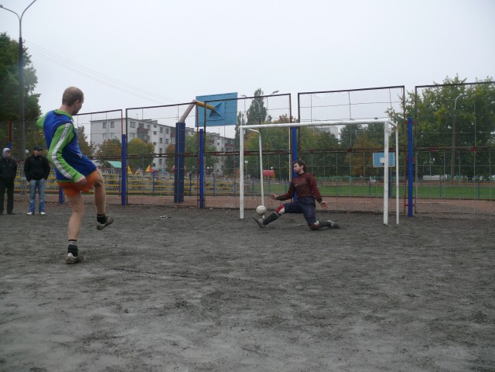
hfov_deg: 52.6
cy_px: 186
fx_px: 500
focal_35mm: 35
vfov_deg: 40.7
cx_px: 248
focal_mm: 7.4
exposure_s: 1/320
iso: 200
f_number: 2.8
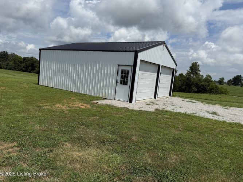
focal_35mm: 24
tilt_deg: -5.6
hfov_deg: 71.6
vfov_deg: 56.8
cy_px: 91
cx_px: 122
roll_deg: -5.4
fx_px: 168
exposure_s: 1/9091
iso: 80
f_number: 1.78
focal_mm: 6.76
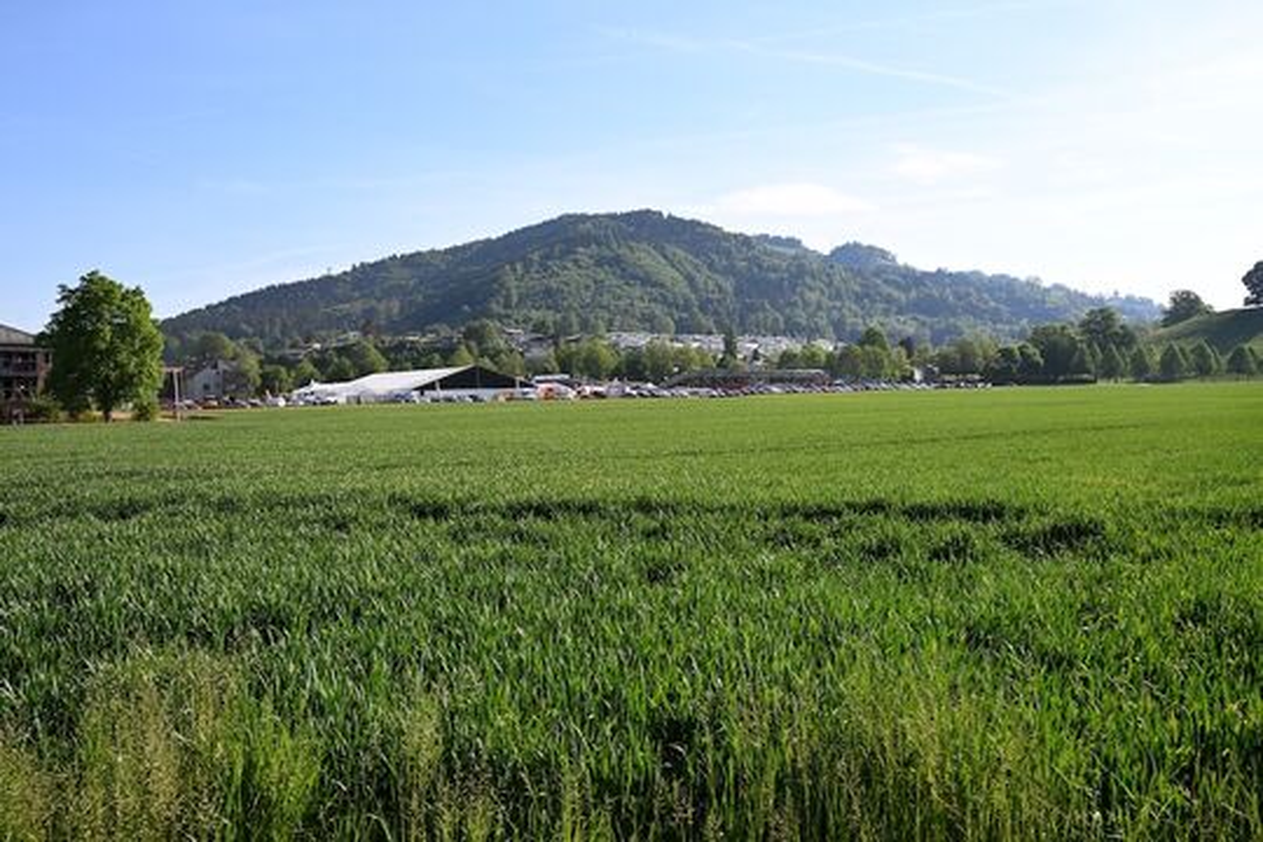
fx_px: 1070
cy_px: 421
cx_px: 632
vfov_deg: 43.0
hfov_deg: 61.1
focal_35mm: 30
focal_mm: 30.5
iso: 200
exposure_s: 1/320
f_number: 9
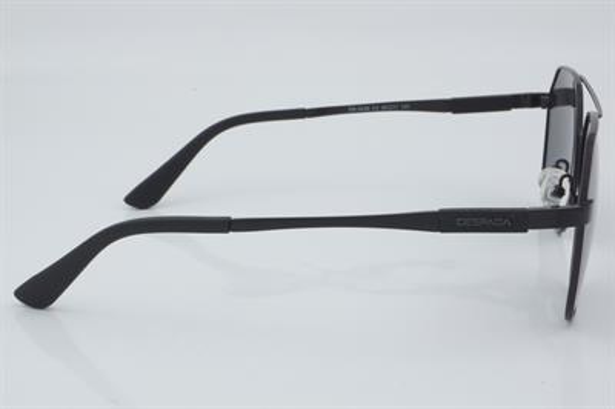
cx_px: 308
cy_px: 204
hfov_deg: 27.0
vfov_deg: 18.2
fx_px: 1280
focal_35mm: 75
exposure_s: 1/3
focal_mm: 50
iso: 100
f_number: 32
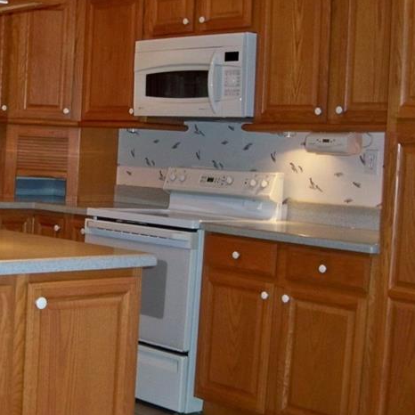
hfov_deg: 24.5
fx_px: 922
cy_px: 195
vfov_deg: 25.4
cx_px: 28
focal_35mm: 68
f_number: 3.5
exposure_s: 1/30
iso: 200
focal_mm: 6.2
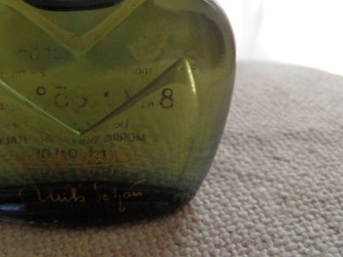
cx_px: 67
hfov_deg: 33.9
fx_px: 545
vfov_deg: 25.8
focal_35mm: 55
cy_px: 32
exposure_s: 1/60
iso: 100
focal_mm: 3.9
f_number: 3.2
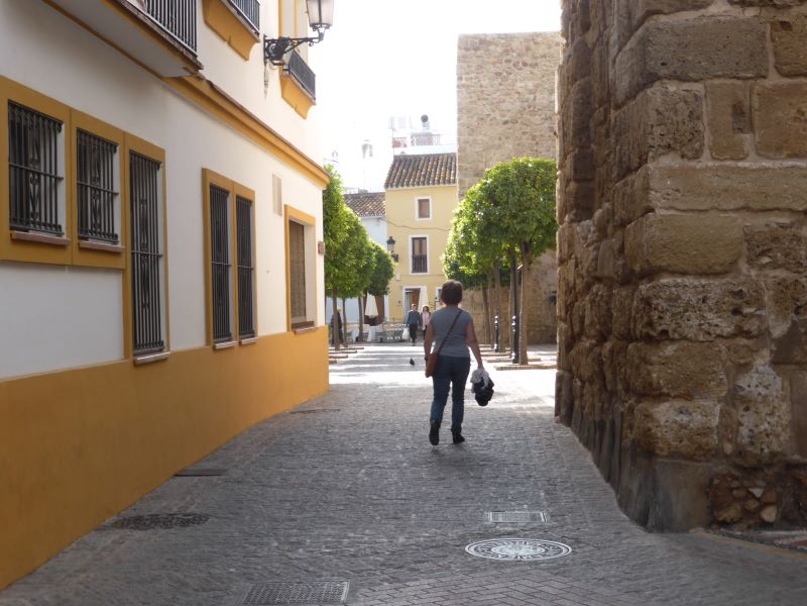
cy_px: 303
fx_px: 1422
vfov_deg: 24.0
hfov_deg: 31.7
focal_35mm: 61
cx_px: 404
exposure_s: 1/125
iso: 100
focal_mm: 10.3
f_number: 4.7
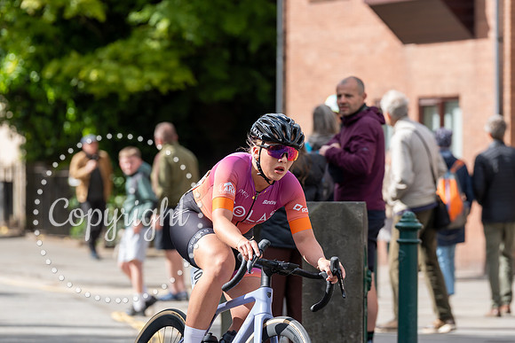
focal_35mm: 226
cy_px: 149
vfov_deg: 6.1
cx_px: 291
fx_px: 3234
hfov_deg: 9.1
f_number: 5
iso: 400
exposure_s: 1/1000
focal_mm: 200
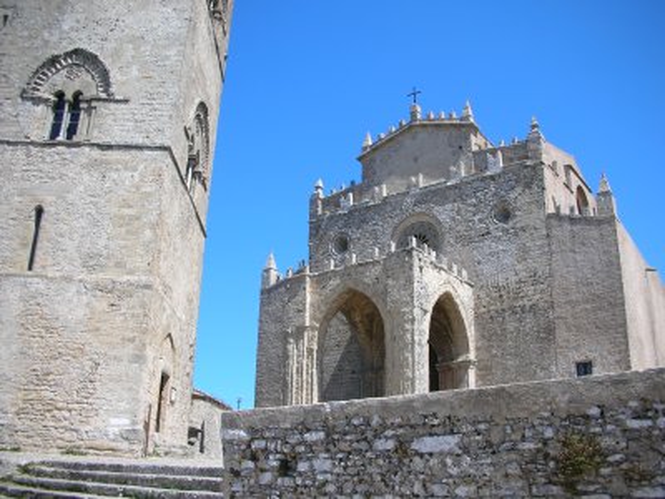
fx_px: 672
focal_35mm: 35
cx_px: 332
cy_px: 250
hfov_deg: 52.6
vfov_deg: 40.7
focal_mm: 5.8
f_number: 8.5
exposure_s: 1/71
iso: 50
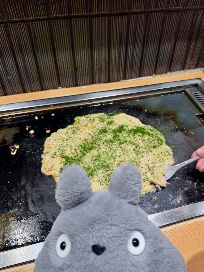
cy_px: 136
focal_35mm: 24
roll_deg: +2.0
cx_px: 102
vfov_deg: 71.6
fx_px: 189
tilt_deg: -43.9
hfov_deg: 56.8
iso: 125
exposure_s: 1/50
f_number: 1.78
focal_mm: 6.76
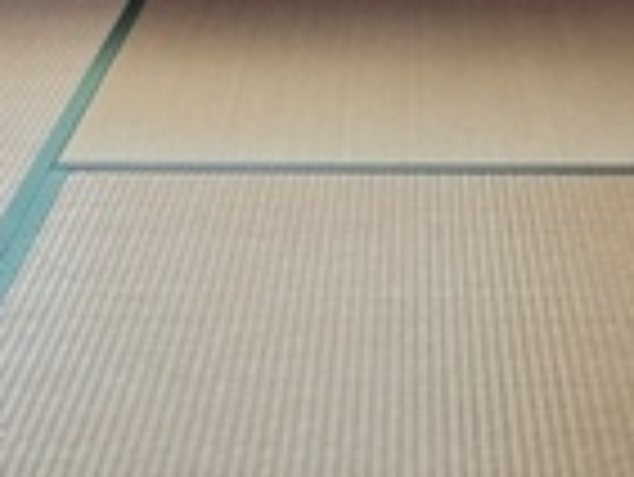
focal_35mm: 95
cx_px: 396
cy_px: -531
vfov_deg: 13.1
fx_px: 1741
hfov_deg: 20.6
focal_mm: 1.83
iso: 49
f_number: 2.2
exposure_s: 1/184
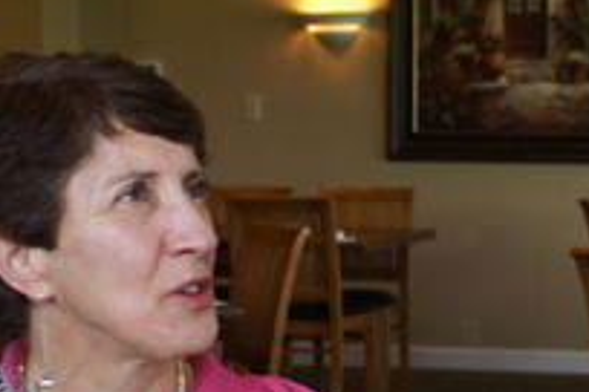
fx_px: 1849
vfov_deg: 12.0
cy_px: 355
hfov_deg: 17.6
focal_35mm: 113
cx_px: 598
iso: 400
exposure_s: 1/30
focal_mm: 24
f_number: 2.8
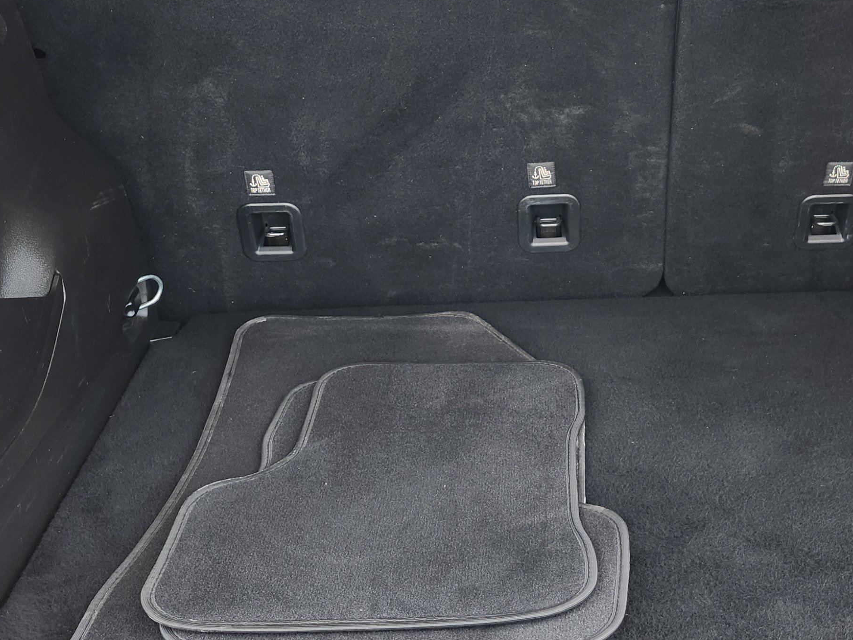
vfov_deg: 28.1
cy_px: 143
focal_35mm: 51
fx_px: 1257
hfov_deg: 37.3
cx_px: 532
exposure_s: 1/180
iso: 100
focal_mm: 5.54
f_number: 1.8
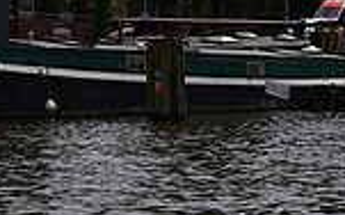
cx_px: 160
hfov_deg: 14.8
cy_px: -113
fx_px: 1324
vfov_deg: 9.0
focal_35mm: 141
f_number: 11
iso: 64
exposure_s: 1/160
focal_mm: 36
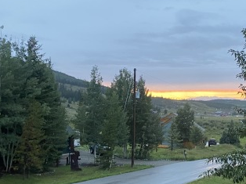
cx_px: 171
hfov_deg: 35.7
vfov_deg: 27.4
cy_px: 114
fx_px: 376
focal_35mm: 53
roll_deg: -1.3
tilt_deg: -3.7
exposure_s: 1/60
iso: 320
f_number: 1.8
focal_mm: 4.25
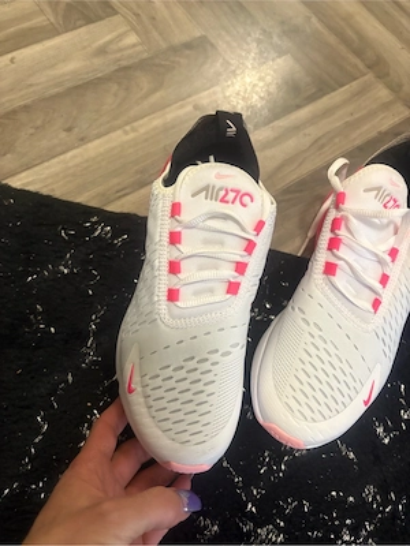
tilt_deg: -66.3
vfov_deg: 67.3
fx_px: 411
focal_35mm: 26
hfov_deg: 53.1
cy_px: 273
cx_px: 205
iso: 500
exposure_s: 1/60
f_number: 1.6
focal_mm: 5.96
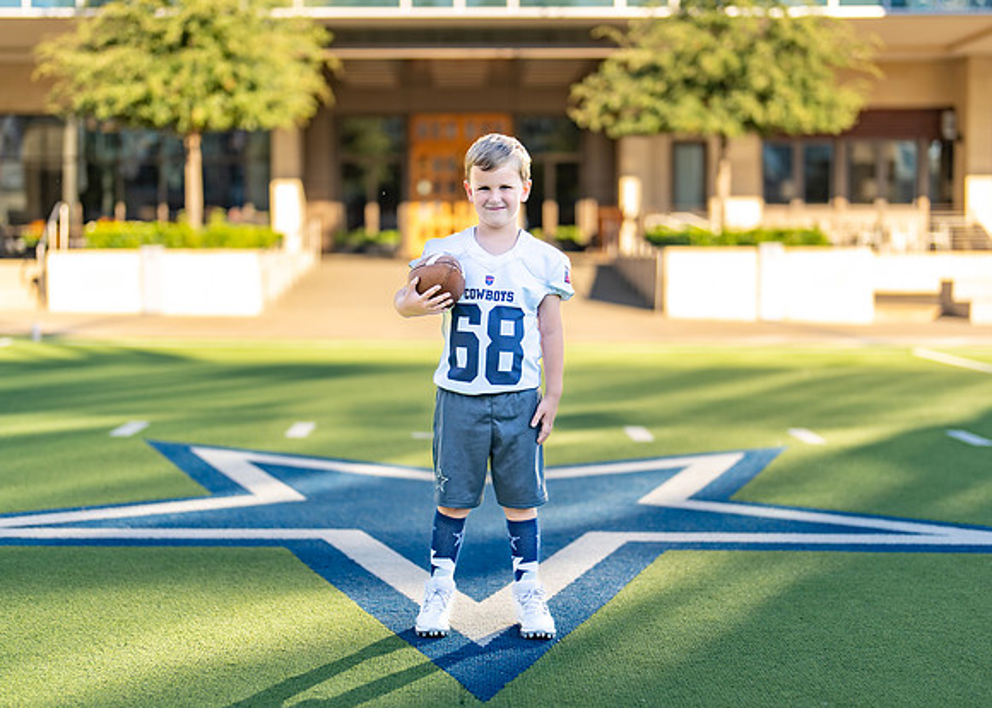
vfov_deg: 22.8
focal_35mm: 62
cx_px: 508
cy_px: 369
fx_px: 1758
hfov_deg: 31.5
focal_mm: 50
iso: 100
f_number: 1.2
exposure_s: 1/2500
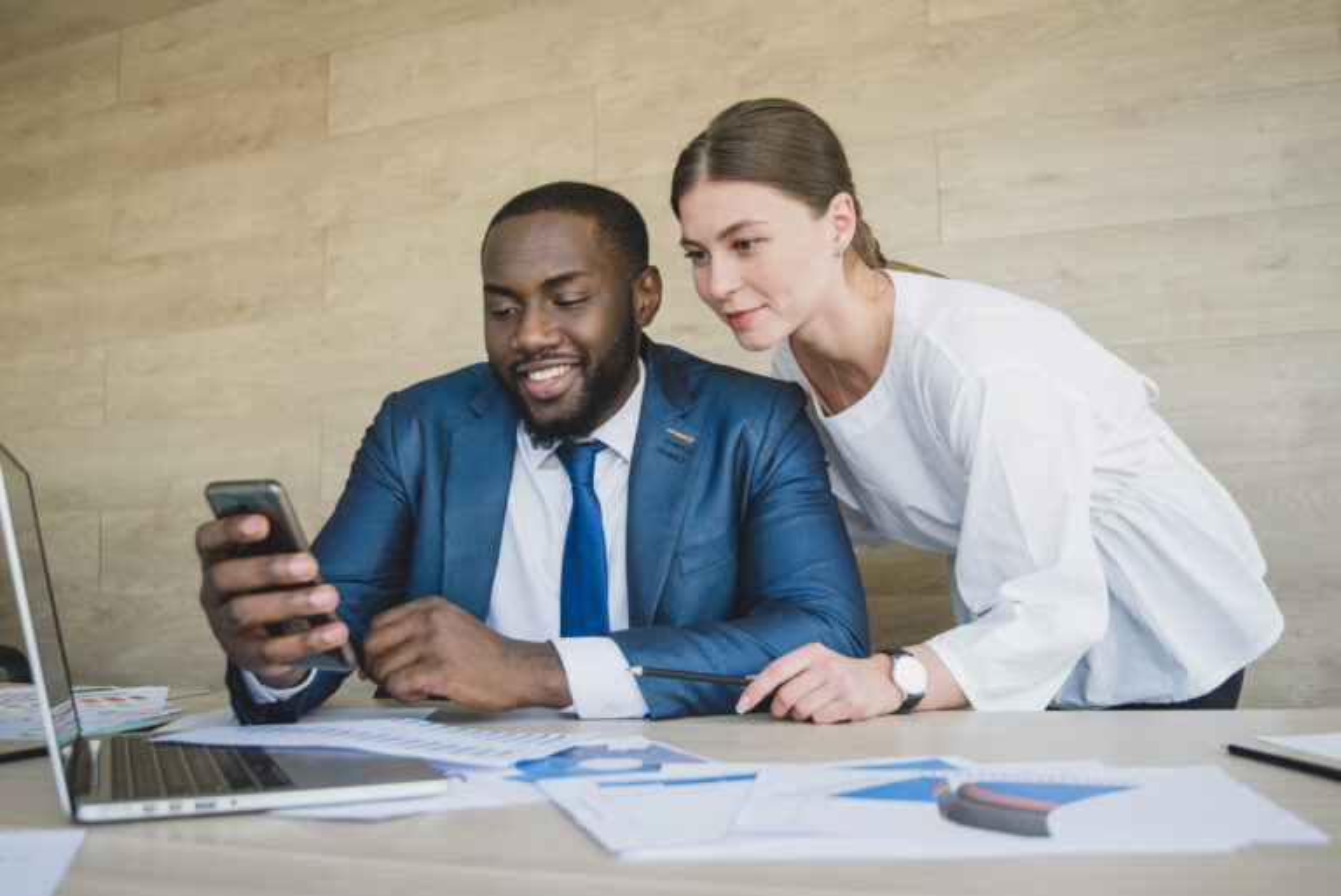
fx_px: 1155
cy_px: 448
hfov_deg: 60.3
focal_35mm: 31
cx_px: 670
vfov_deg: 42.4
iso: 320
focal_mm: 31
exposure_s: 1/60
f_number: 4
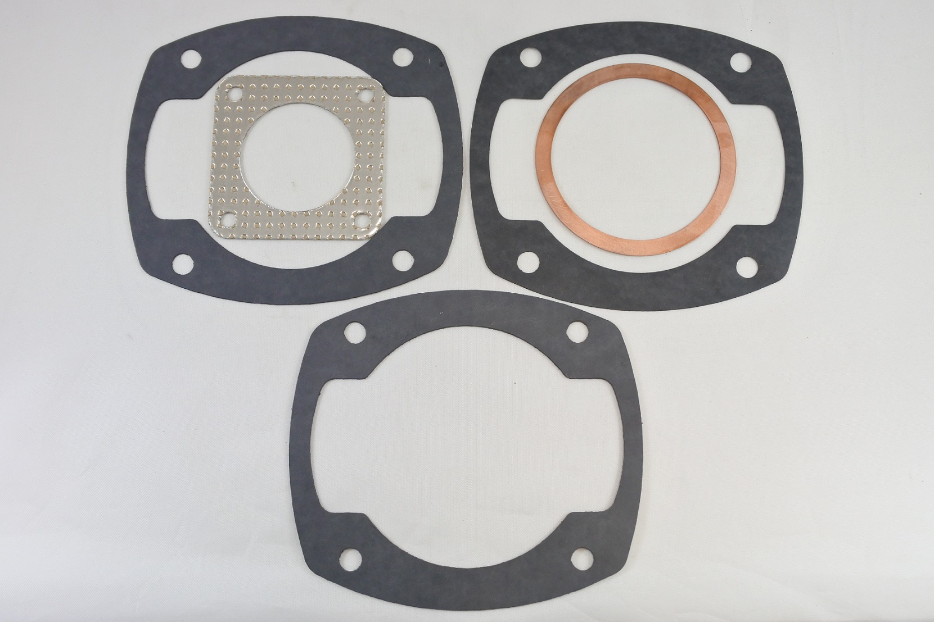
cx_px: 467
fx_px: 908
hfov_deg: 54.4
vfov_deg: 37.8
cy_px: 311
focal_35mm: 35
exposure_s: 1/200
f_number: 4
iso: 400
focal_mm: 13.1
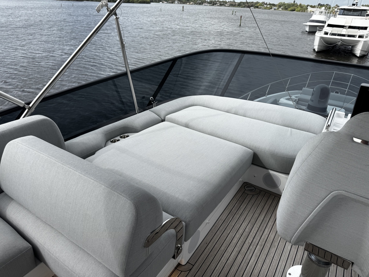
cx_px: 184
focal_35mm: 24
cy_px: 138
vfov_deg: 56.8
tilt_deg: -27.5
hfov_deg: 71.6
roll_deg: -3.4
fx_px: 256
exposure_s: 1/3096
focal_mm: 6.76
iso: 80
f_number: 1.78
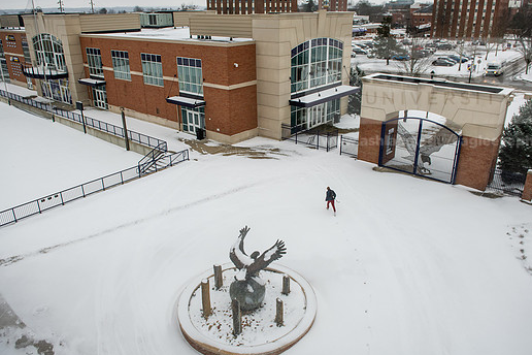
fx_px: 399
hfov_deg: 67.4
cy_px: 163
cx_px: 274
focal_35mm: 27
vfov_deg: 47.9
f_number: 4
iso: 250
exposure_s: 1/320
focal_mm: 24
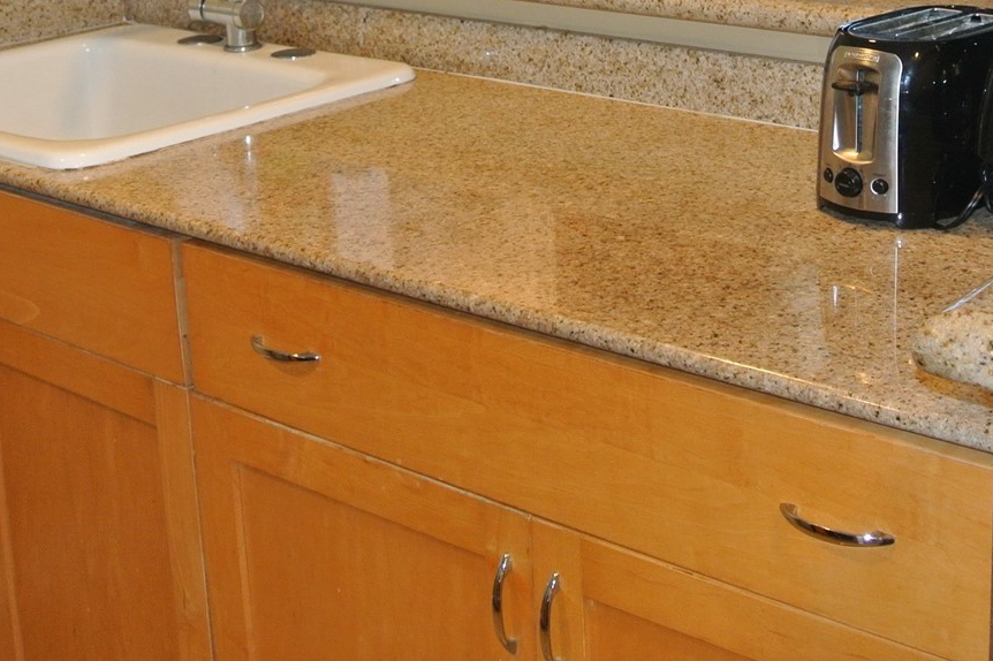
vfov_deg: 22.2
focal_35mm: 59
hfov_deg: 33.6
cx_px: 684
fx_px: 1627
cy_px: 17
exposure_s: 1/60
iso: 400
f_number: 3.5
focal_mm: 11.4
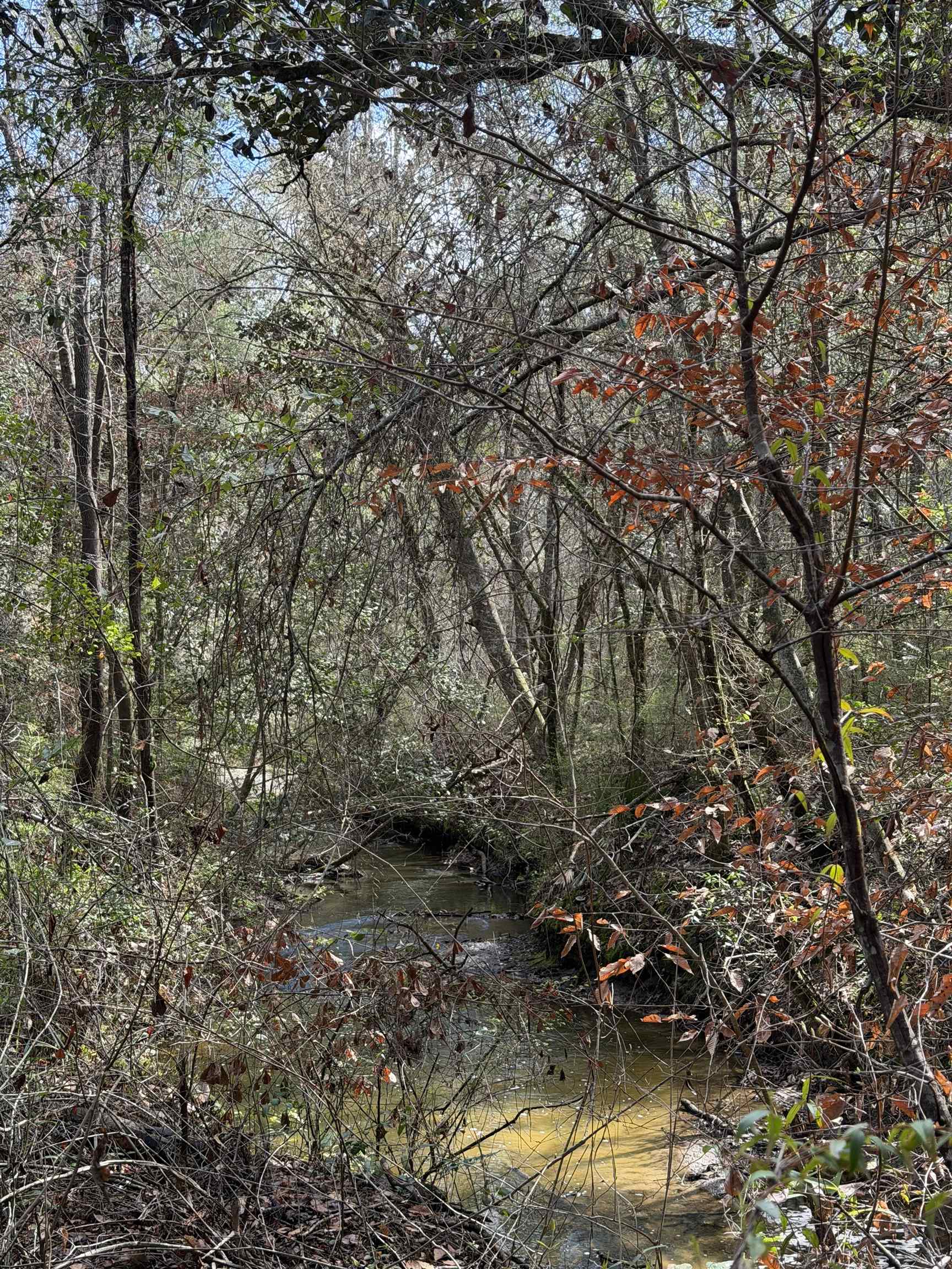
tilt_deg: +2.7
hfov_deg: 30.3
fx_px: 1760
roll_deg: -0.4
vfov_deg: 39.7
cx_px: 476
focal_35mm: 48
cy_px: 634
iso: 100
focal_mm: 6.76
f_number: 1.78
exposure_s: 1/706
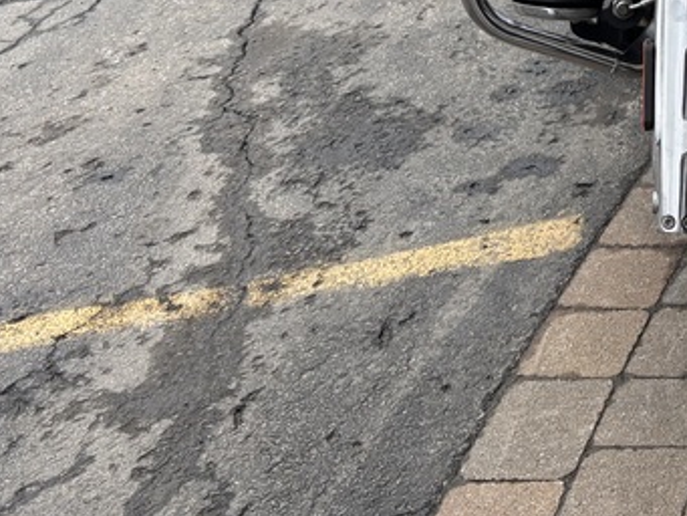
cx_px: 725
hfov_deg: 23.7
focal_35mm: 78
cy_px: -175
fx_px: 1549
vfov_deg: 17.6
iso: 50
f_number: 1.6
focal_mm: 5.96
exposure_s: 1/880
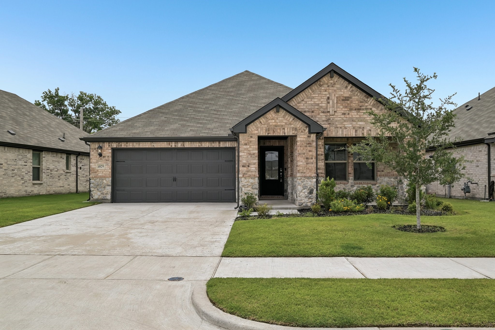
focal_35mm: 30
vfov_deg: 43.6
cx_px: 248
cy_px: 165
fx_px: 412
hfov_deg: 61.9
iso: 400
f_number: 8
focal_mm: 30
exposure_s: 1/1000
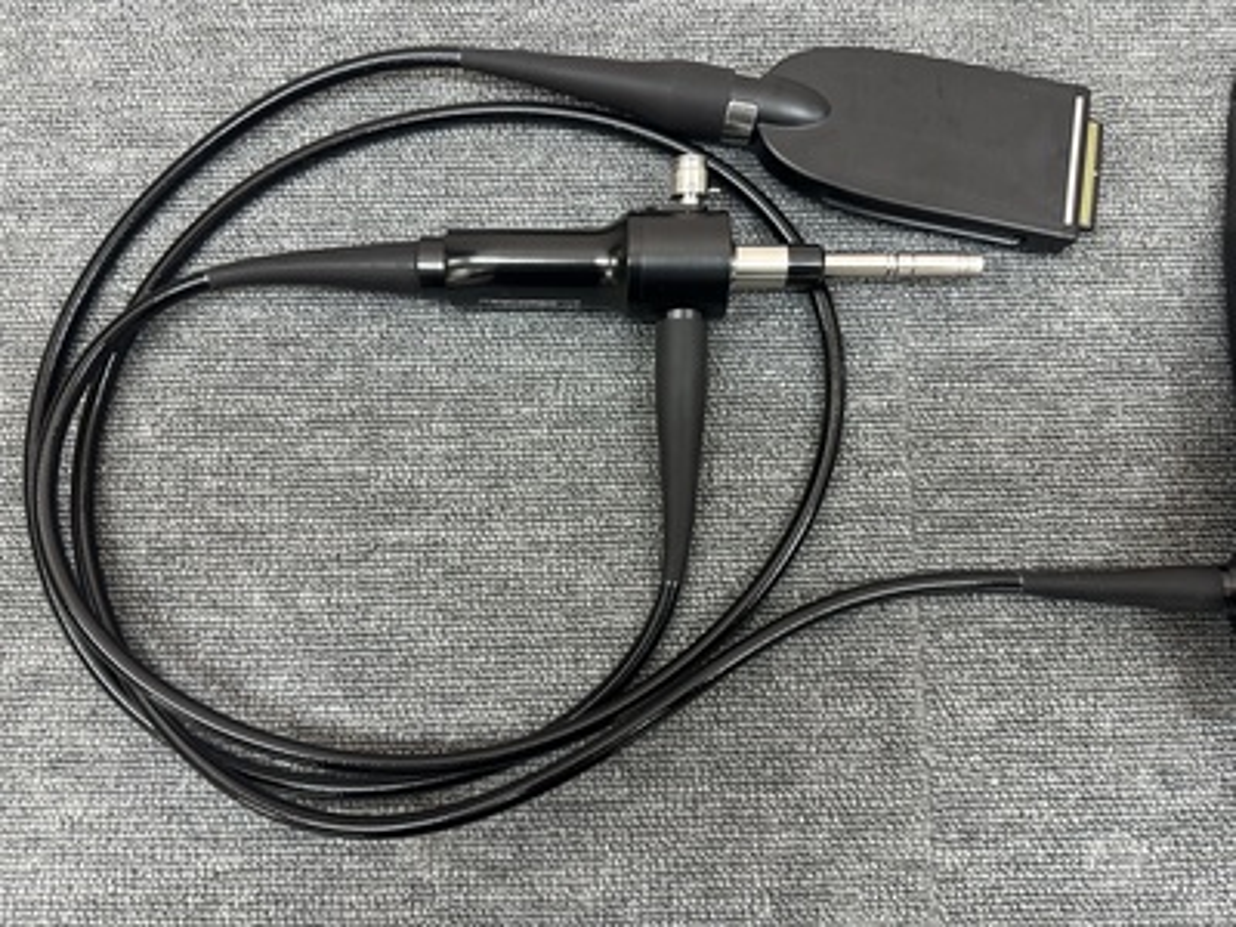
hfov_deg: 71.6
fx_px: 857
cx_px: 618
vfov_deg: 56.8
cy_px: 464
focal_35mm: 24
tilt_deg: -83.0
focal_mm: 6.86
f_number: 1.78
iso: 125
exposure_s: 1/60
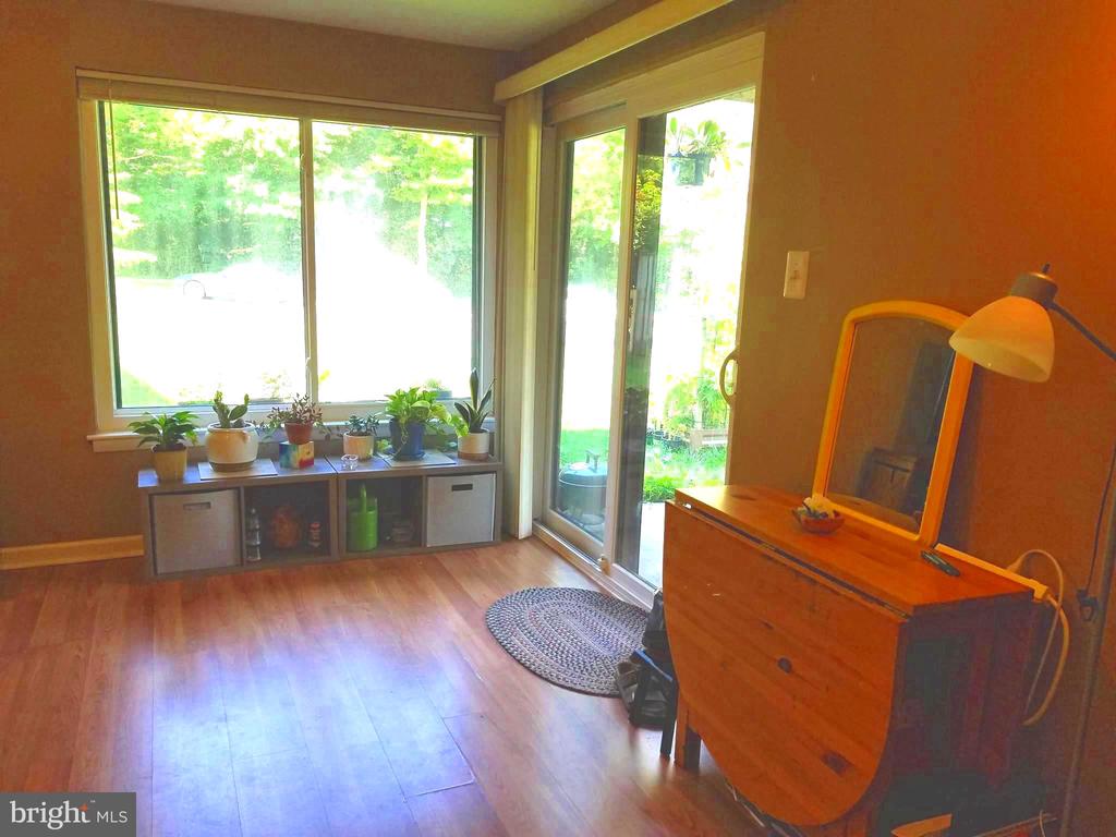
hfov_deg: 67.3
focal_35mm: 26
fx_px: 838
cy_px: 418
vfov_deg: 53.1
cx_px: 558
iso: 80
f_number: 1.7
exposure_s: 1/120
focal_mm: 4.2
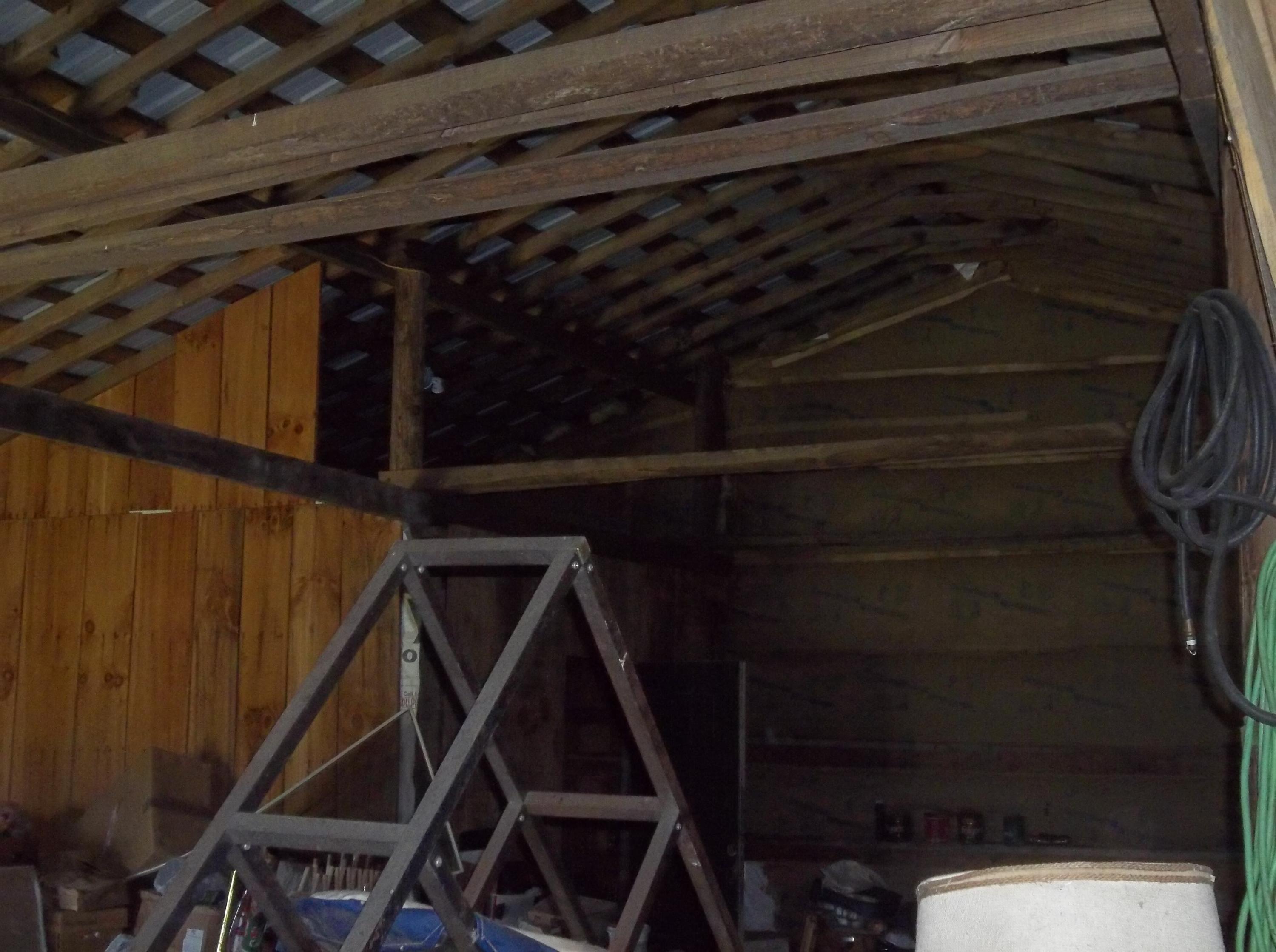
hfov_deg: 43.0
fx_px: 1619
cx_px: 638
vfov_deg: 32.8
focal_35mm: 44
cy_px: 476
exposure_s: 1/50
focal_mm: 7.8
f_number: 4.5
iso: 400
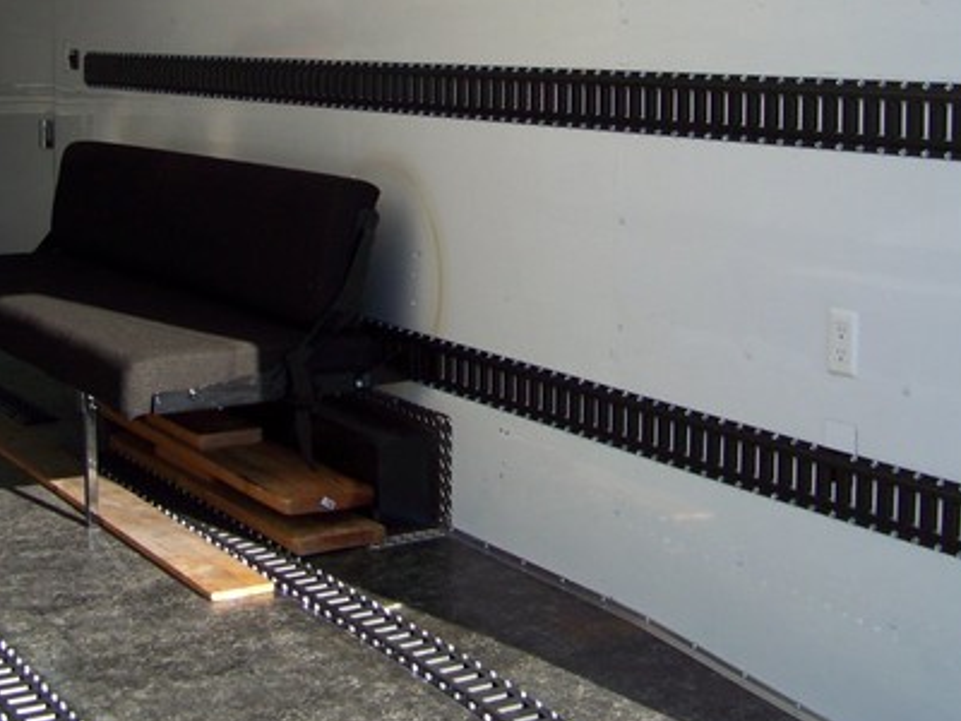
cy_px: 186
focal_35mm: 63
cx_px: 493
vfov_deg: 23.1
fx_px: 1749
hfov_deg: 30.7
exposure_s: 1/500
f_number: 2.8
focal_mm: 5.85
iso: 72
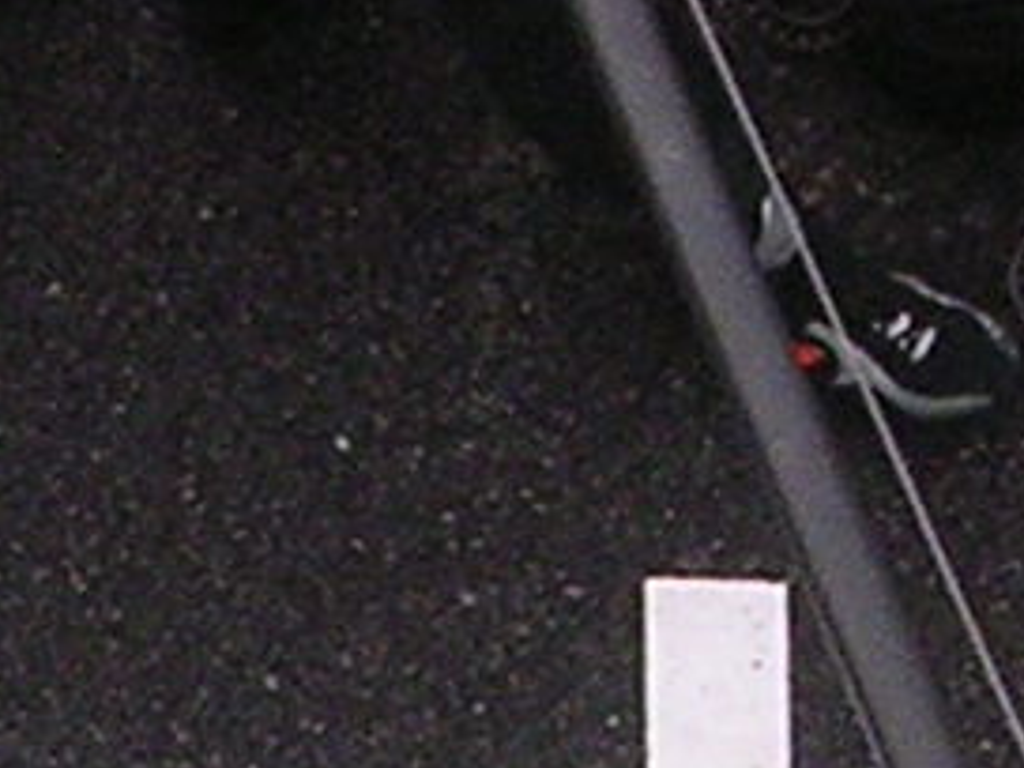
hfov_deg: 4.2
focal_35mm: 474
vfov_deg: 3.1
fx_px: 14022
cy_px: 1589
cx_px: -335
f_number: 3.5
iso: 200
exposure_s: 1/517
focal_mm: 9.6
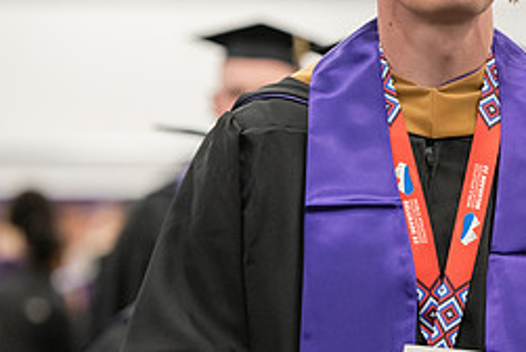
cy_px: 106
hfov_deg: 7.4
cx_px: 511
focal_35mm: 277
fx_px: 4052
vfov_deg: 5.0
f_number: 3.2
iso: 3200
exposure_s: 1/200
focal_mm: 120
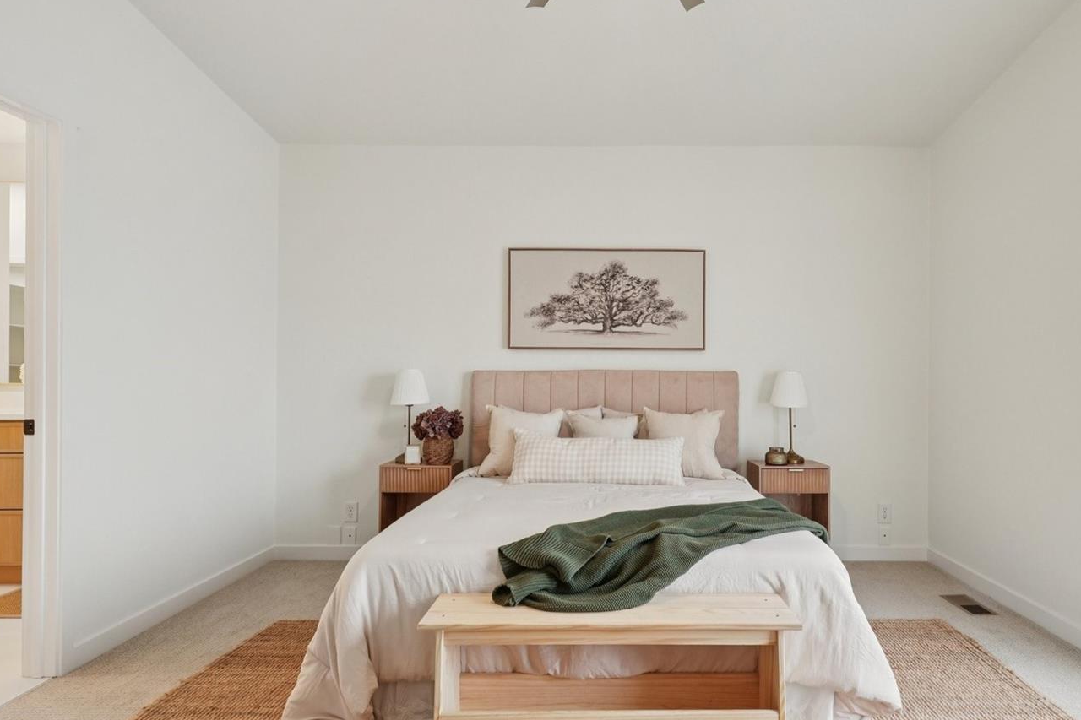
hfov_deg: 82.0
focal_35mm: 21
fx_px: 619
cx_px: 597
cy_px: 373
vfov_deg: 60.4
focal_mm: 11
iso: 400
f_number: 8
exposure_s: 1/20
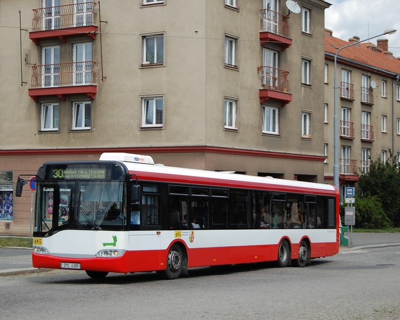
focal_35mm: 79
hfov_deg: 24.1
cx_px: 170
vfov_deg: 19.4
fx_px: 935
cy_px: 159
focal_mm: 46
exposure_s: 1/1000
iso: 280
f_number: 5.3
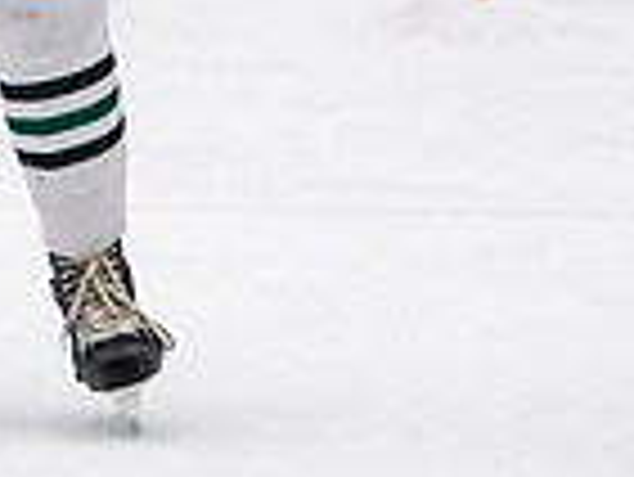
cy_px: -338
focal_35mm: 559
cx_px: -140
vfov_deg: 2.7
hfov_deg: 3.5
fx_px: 10247
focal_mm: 130
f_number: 3.2
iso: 2000
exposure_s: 1/640
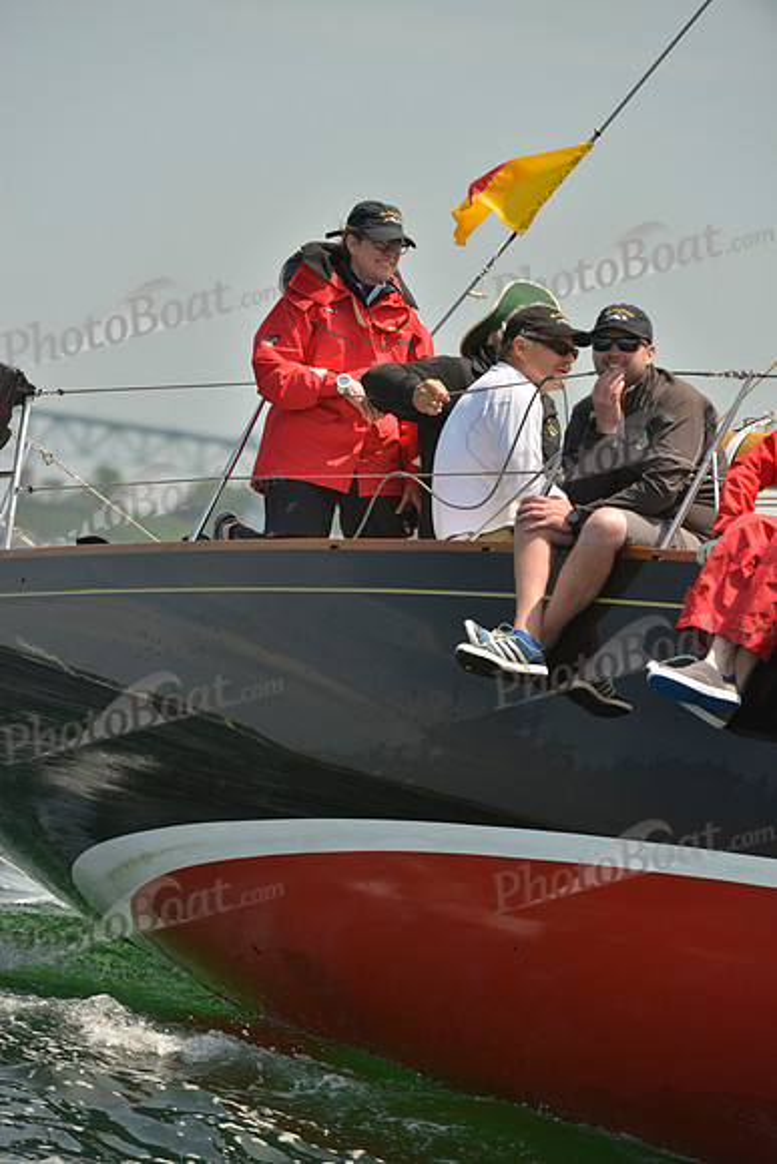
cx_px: 388
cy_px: 582
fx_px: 8412
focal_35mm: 260
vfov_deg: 7.9
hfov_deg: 5.3
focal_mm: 260
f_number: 7.1
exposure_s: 1/1000
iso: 280
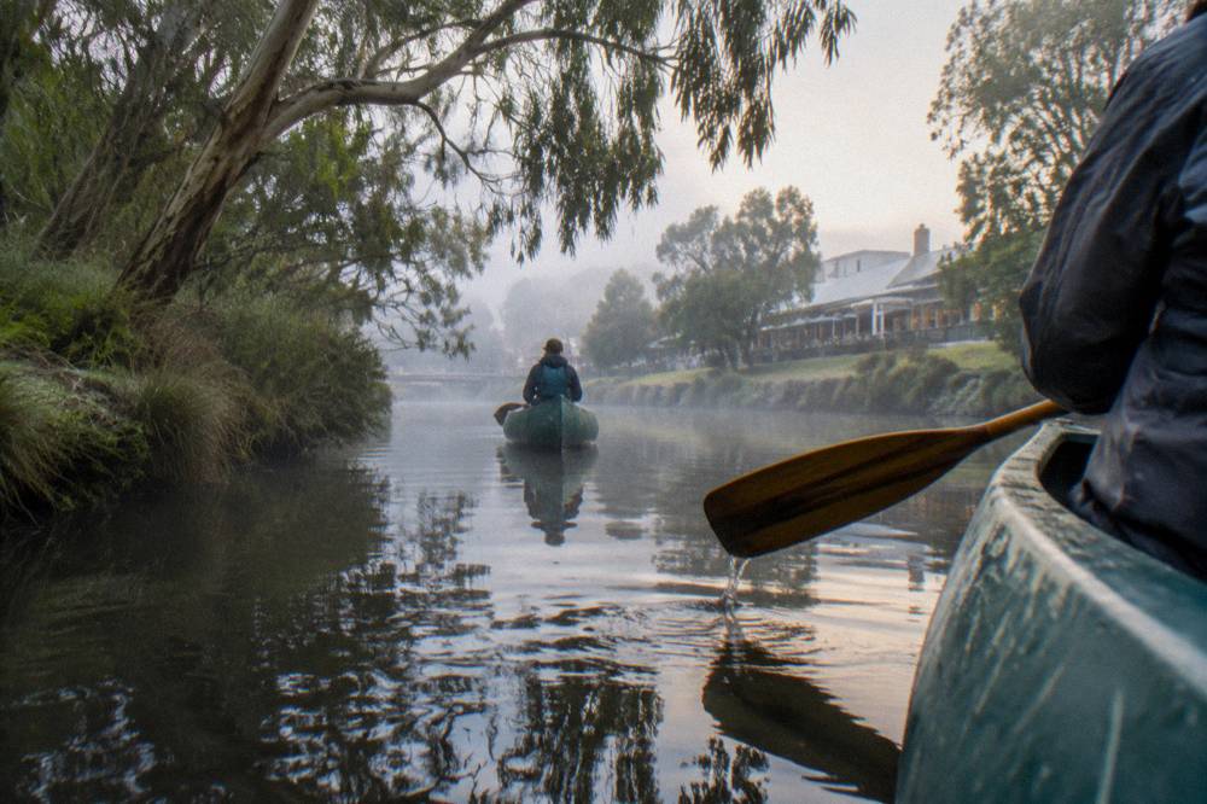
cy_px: 402
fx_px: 938
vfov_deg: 46.4
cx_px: 604
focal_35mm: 28
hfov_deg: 65.5
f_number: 4
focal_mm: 28
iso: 6400
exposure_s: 1/160
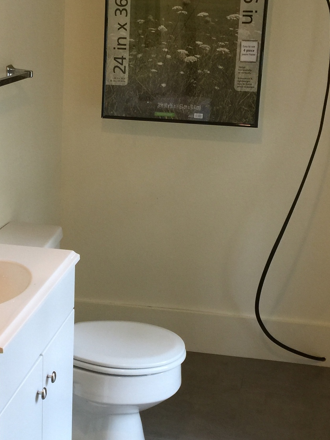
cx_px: 88
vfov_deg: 32.2
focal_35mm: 60
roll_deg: -0.9
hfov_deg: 24.2
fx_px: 763
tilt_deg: -17.0
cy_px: 231
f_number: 2.2
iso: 40
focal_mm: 4.15
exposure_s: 1/30
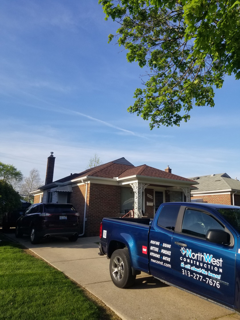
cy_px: 160
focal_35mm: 26
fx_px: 240
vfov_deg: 67.3
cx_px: 120
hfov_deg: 53.1
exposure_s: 1/1680
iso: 50
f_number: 1.7
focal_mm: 4.25
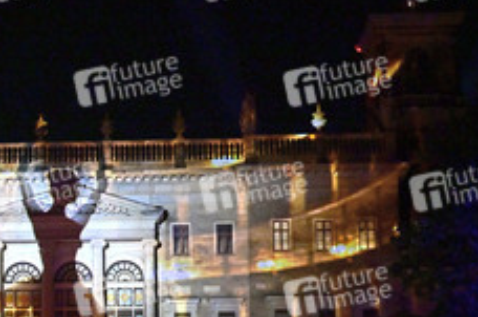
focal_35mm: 101
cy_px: 239
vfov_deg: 13.4
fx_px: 1338
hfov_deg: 20.0
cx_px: 72
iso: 6400
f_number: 2.8
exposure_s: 1/160
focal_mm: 51
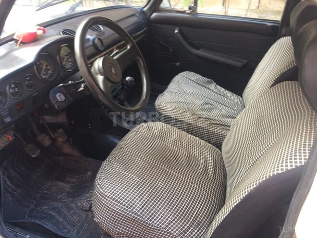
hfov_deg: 61.7
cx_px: 158
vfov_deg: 48.2
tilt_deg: -32.8
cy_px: 119
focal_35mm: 29
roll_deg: -3.2
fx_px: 266
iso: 64
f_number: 2.2
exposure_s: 1/33
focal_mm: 4.15
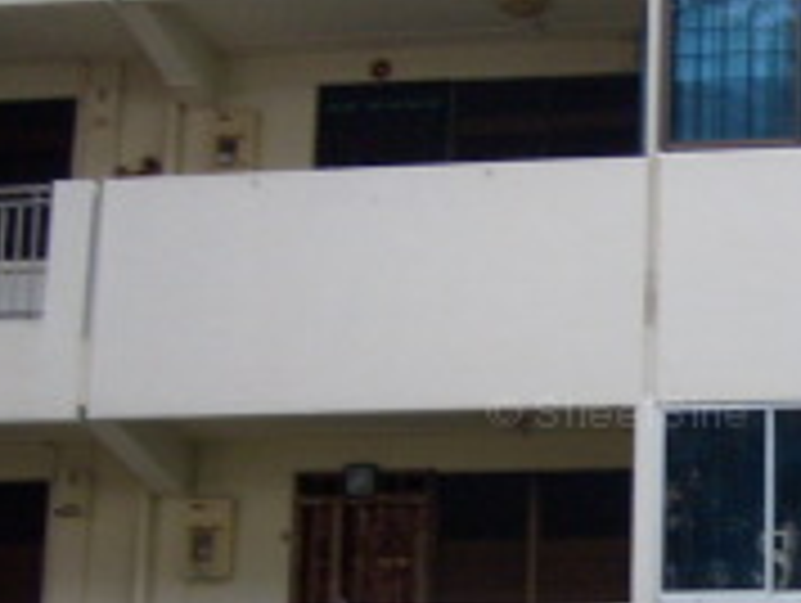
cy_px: 418
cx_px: 824
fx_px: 2502
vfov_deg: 13.7
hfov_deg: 17.7
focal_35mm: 108
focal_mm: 5.8
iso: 80
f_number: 7.1
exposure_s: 1/90
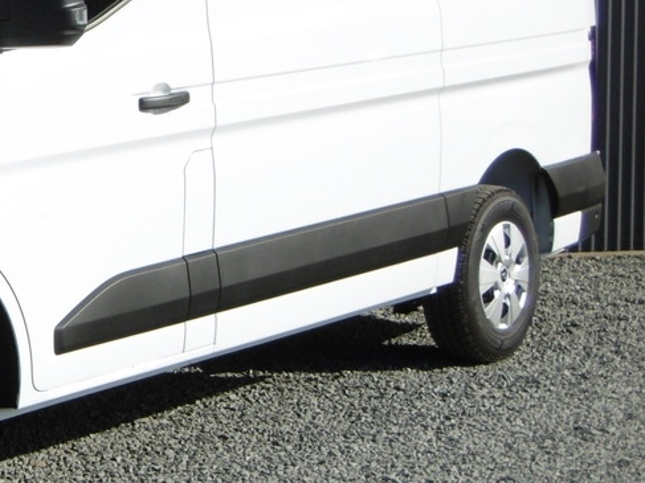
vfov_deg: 13.9
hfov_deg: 17.8
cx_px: -90
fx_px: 1975
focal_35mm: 106
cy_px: 167
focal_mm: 7.7
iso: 100
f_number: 9.7
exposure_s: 1/200
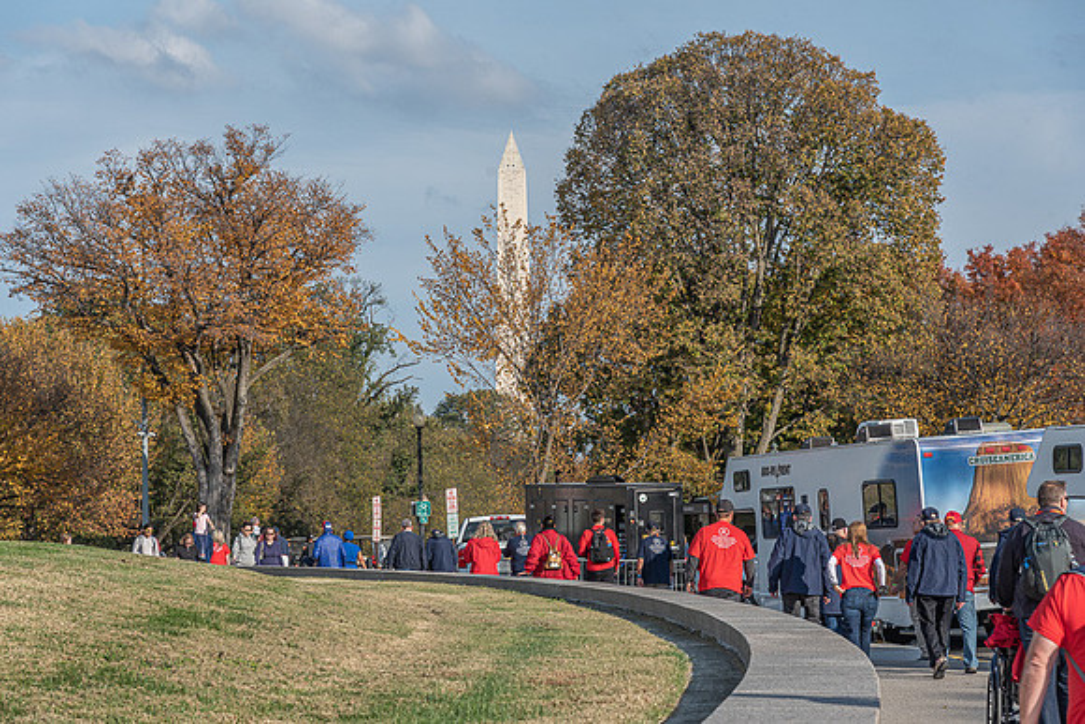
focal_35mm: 100
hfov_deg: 20.4
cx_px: 542
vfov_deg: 13.7
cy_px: 362
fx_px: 3014
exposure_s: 1/1250
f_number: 9
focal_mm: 100
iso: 500
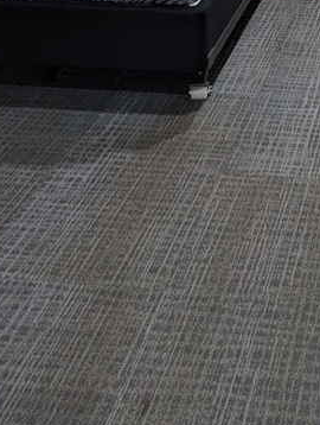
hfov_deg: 20.5
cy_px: -118
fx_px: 823
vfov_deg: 25.2
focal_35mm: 67
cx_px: 393
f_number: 1.85
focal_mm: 6.81
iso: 292
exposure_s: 1/60
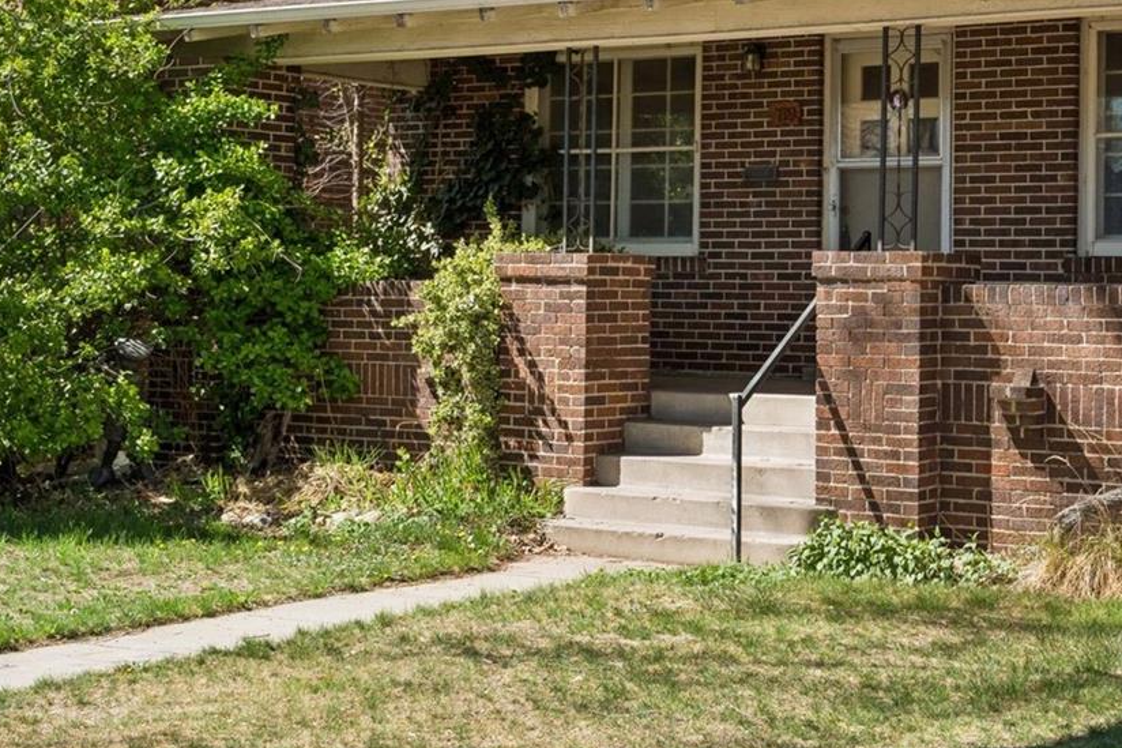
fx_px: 2056
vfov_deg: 20.4
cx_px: 893
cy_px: 180
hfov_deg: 29.8
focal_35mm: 66
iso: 400
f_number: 9
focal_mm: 34
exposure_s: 1/500
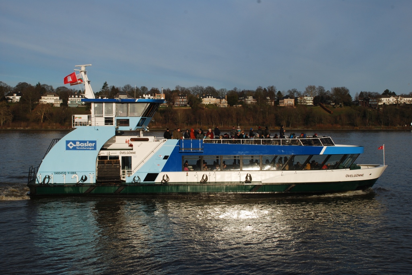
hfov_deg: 41.1
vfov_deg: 28.1
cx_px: 206
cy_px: 138
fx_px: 550
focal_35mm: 48
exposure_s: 1/250
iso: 140
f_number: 10
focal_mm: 32
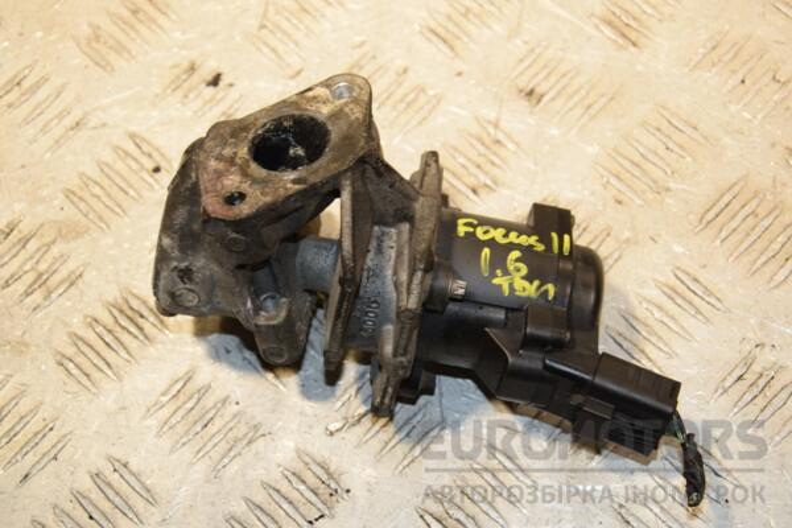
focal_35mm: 78
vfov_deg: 17.5
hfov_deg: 26.0
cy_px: 264
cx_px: 396
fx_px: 1716
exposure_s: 1/200
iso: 800
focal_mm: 52
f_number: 6.3
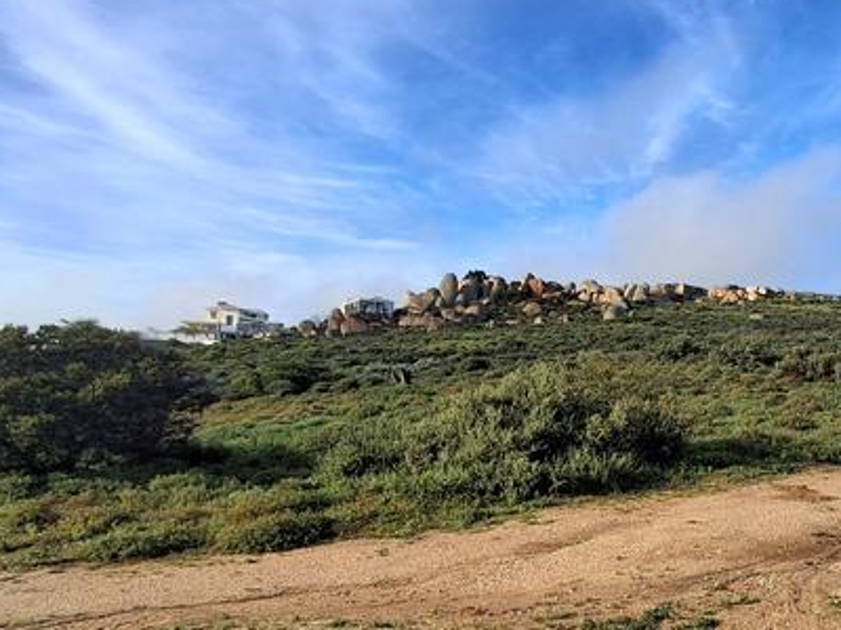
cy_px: 433
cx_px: 660
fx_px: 777
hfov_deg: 53.4
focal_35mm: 32
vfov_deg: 43.4
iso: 40
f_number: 2.2
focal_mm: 1.64
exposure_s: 1/1111
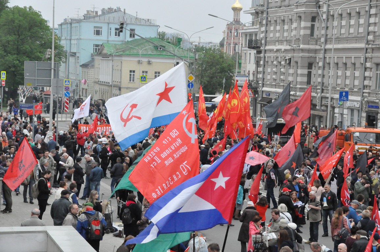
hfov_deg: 18.2
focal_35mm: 112
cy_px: 126
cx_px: 190
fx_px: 1186
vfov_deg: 12.1
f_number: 11
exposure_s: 1/4000
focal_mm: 75
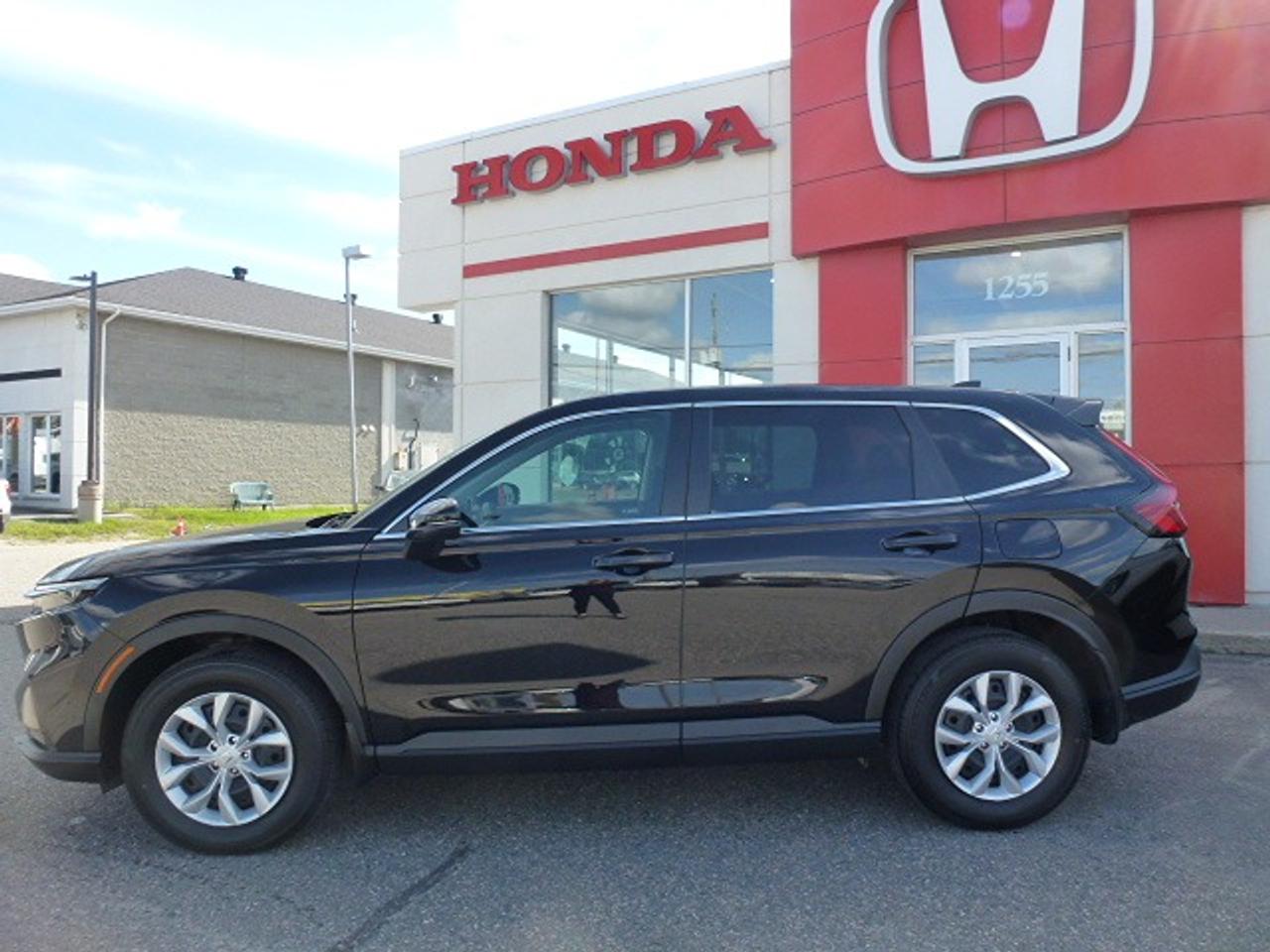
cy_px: 476
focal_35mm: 24
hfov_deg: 71.6
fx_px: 881
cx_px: 635
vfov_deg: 56.8
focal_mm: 4.3
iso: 160
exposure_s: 1/320
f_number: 4
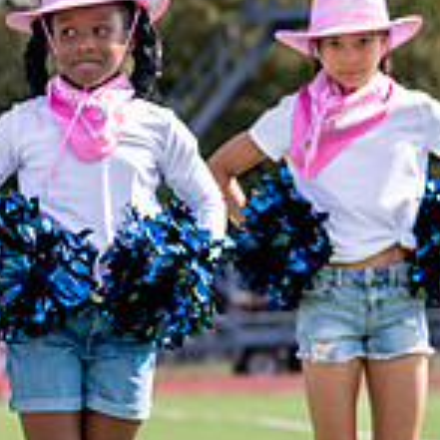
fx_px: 4170
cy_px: 168
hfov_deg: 5.9
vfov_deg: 6.0
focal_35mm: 290
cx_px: -377
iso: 250
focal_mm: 70
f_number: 2.8
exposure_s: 1/4000
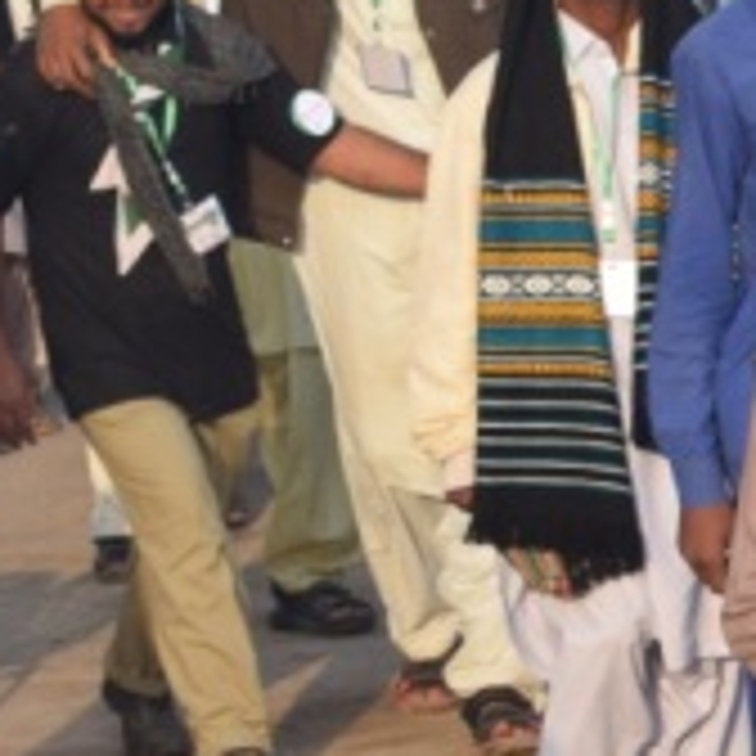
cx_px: 1881
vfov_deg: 4.1
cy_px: 461
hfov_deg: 4.0
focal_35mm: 427
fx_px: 10540
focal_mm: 55
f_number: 8
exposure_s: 1/250
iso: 360
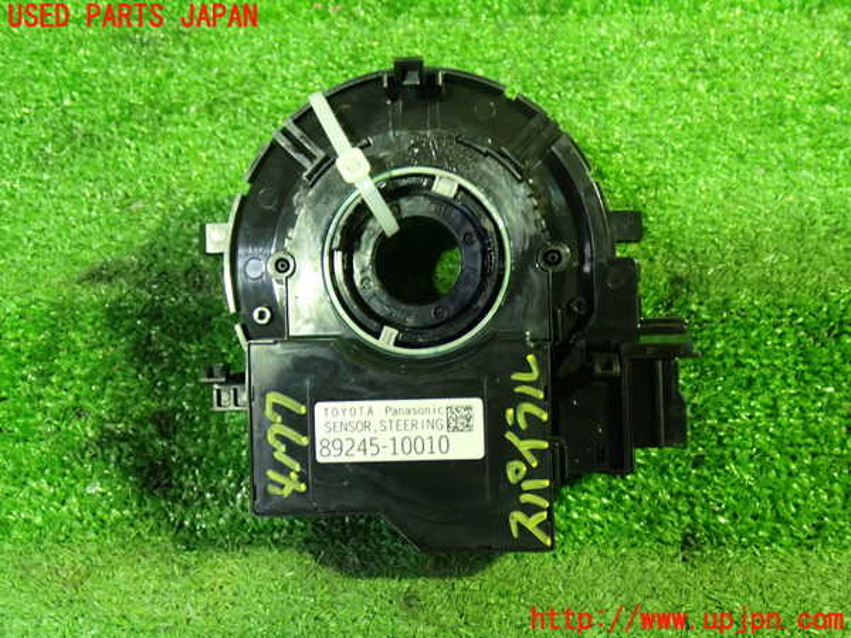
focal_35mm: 38
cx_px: 426
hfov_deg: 49.0
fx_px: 934
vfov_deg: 37.7
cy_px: 319
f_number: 2.7
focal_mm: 6.83
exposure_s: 1/20
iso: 800
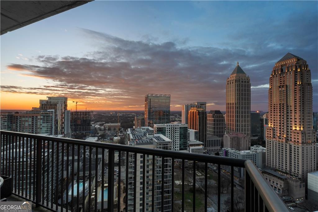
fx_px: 141
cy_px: 106
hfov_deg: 96.8
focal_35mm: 16
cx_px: 159
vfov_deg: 73.7
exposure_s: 1/13
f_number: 13
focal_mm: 16
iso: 640
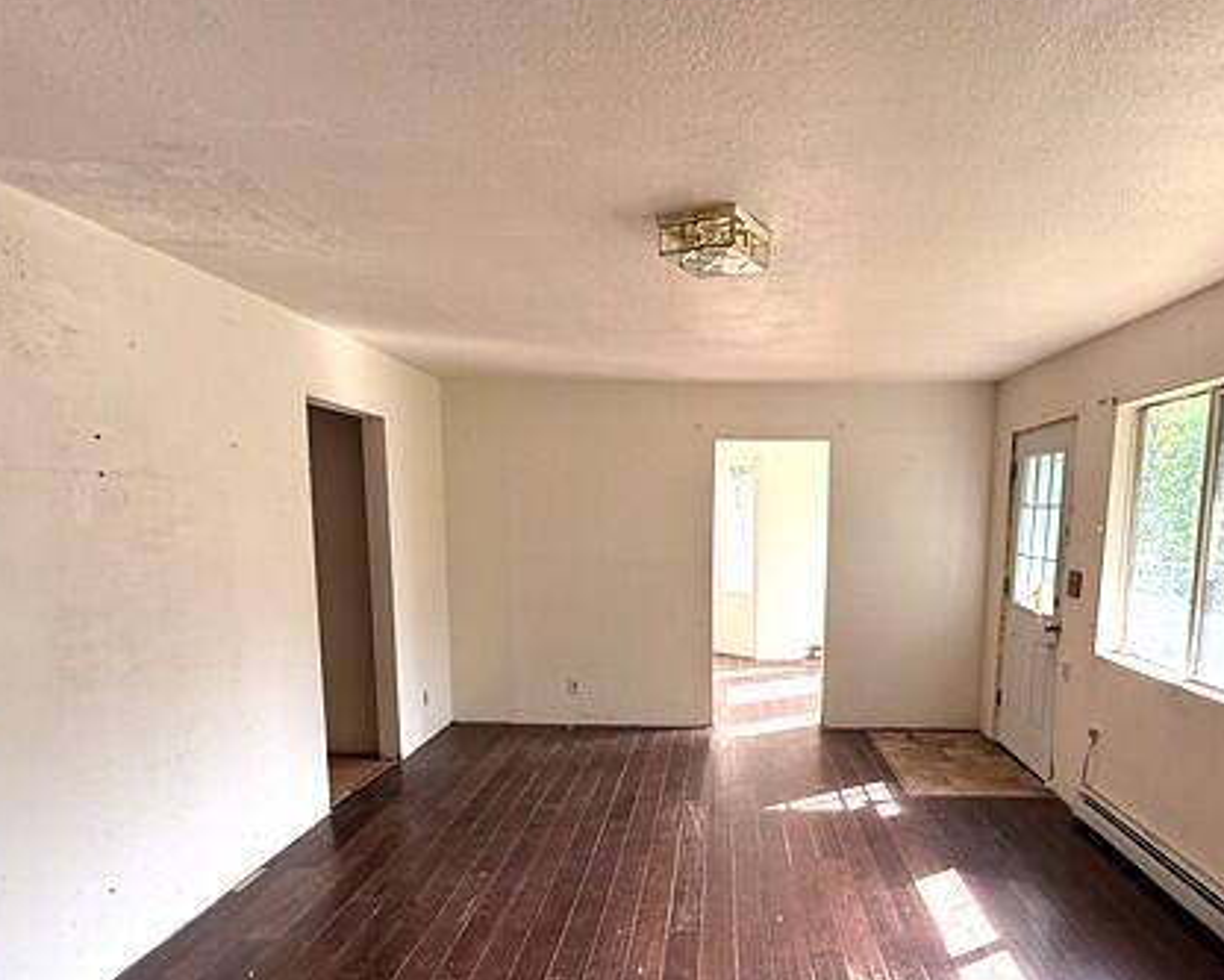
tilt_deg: -6.6
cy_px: 612
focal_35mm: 21
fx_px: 761
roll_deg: -1.2
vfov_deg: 64.6
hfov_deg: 77.0
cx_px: 712
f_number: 2.2
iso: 80
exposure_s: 1/99
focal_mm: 2.22
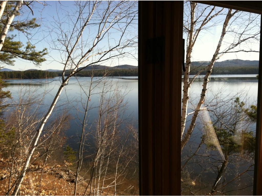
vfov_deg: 40.7
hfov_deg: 52.6
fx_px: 265
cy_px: 98
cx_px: 131
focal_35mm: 35
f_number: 2.8
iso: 80
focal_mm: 3.85
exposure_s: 1/625
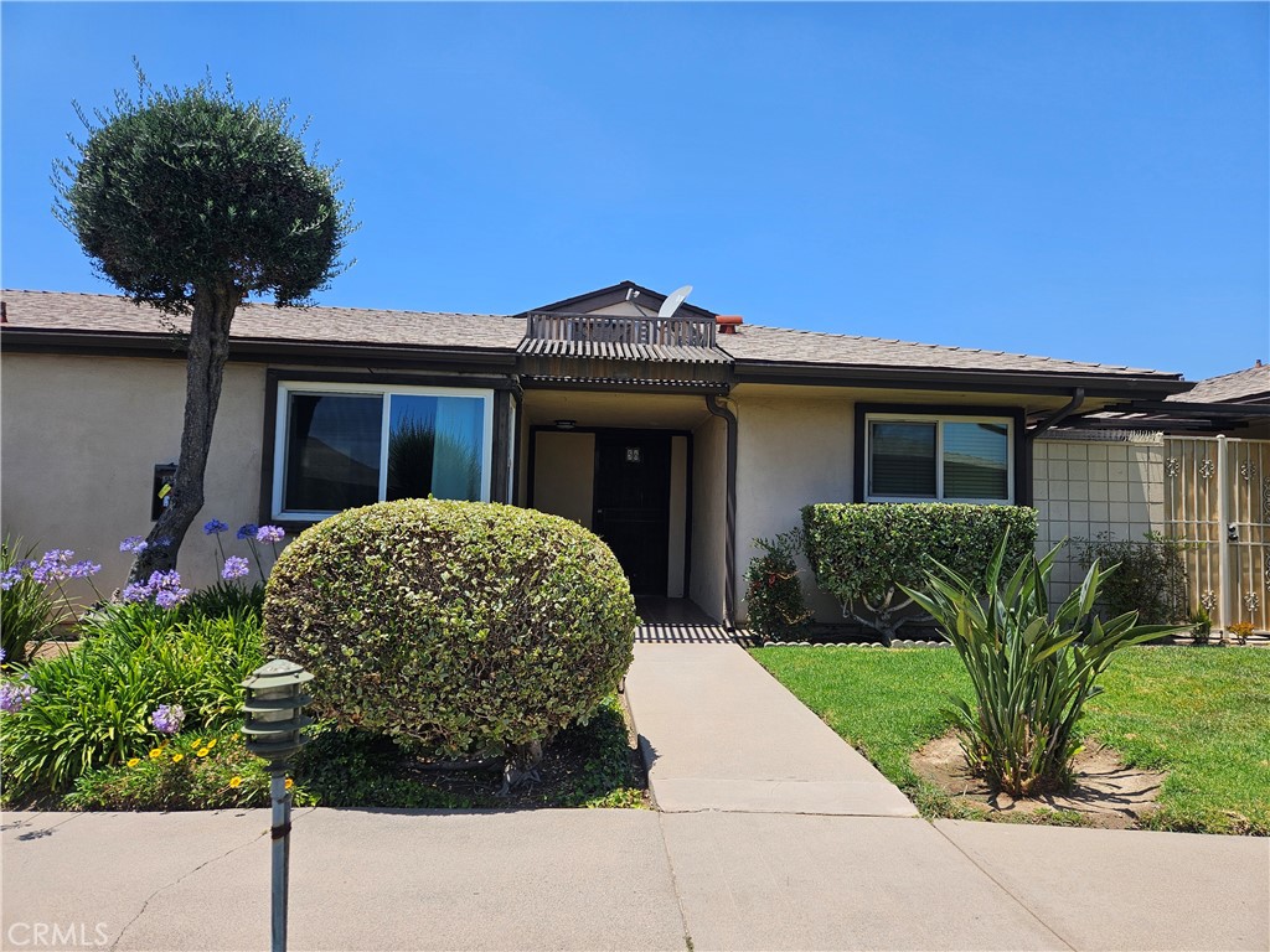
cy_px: 476
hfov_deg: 73.9
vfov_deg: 58.9
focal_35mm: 23
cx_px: 635
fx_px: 844
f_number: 1.8
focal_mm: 5.4
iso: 25
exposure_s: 1/1714
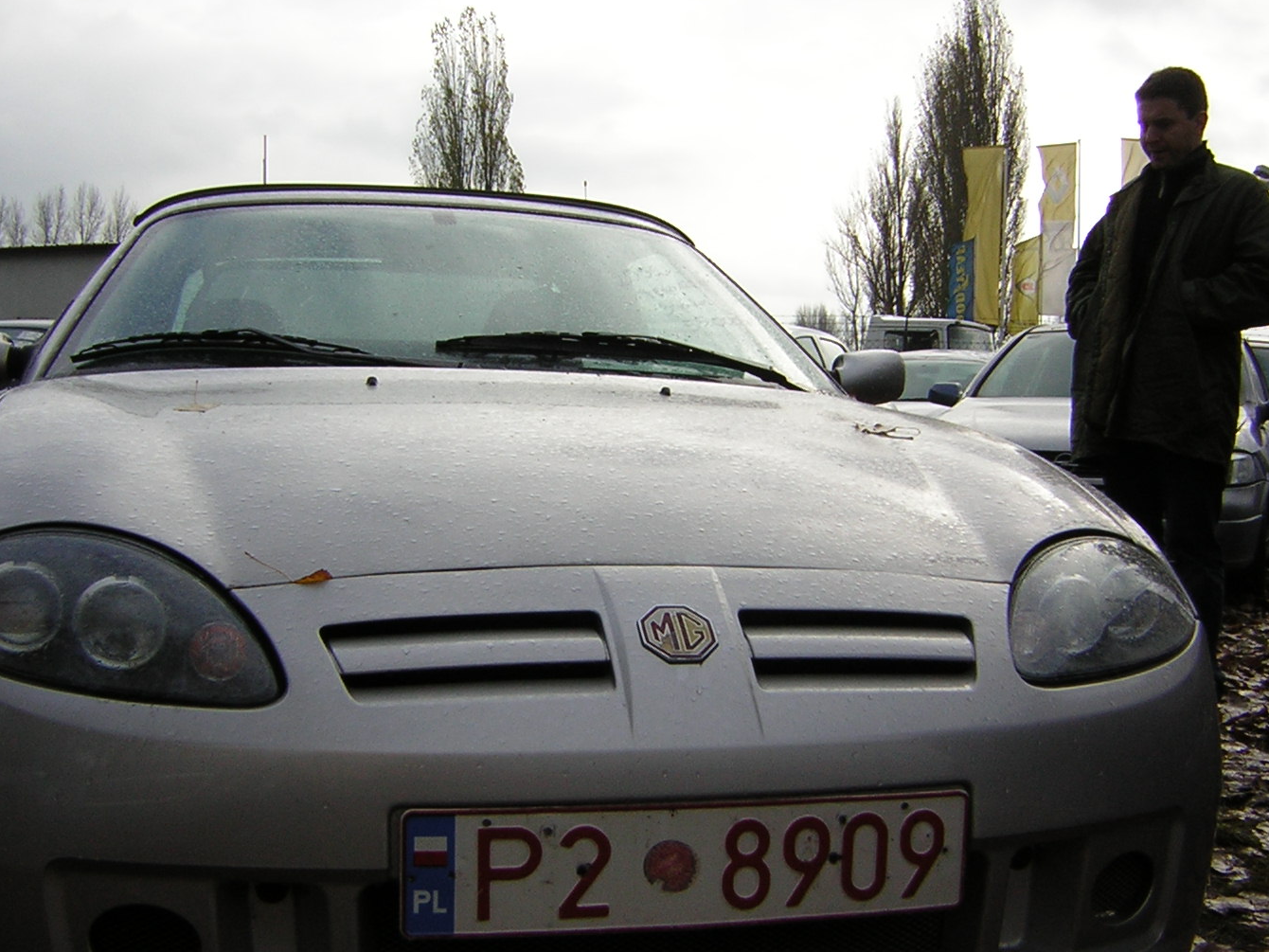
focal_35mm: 43
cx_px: 680
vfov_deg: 33.6
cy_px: 528
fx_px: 1576
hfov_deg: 43.8
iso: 50
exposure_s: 1/290
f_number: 5.2
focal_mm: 4.7
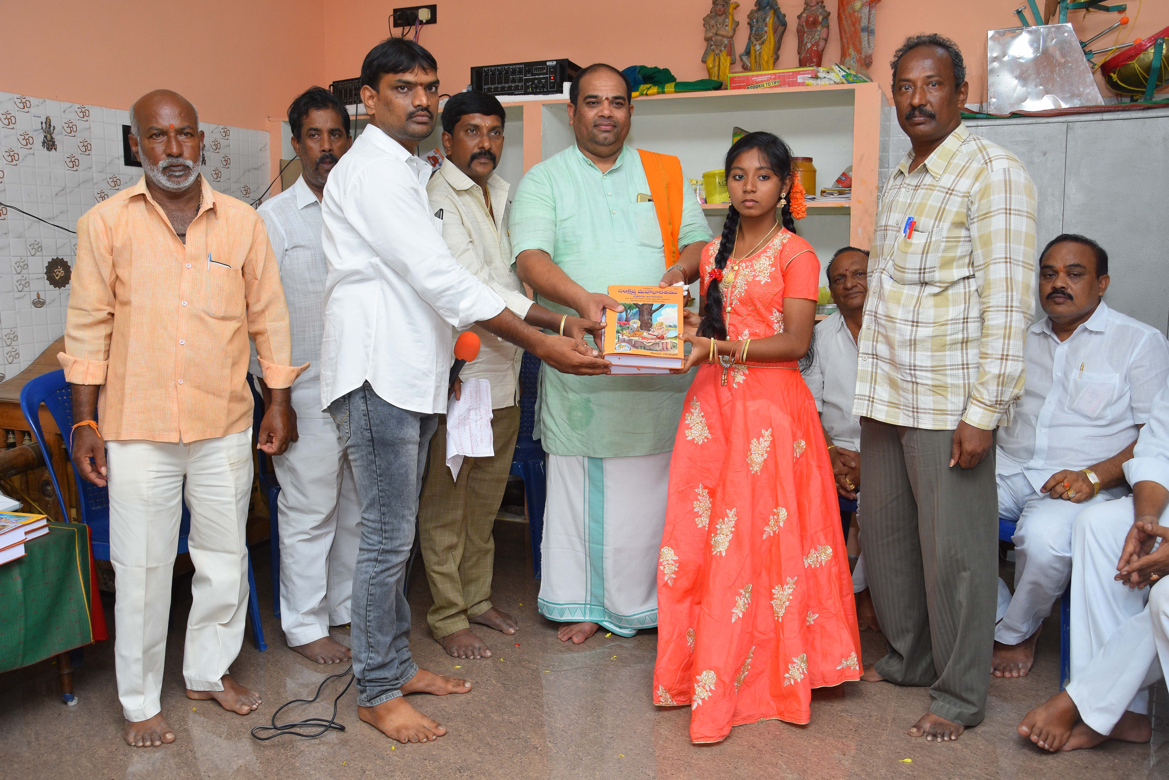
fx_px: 1023
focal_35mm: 32
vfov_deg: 41.7
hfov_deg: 59.5
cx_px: 584
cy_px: 390
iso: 640
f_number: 6.3
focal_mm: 21
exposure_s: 1/100
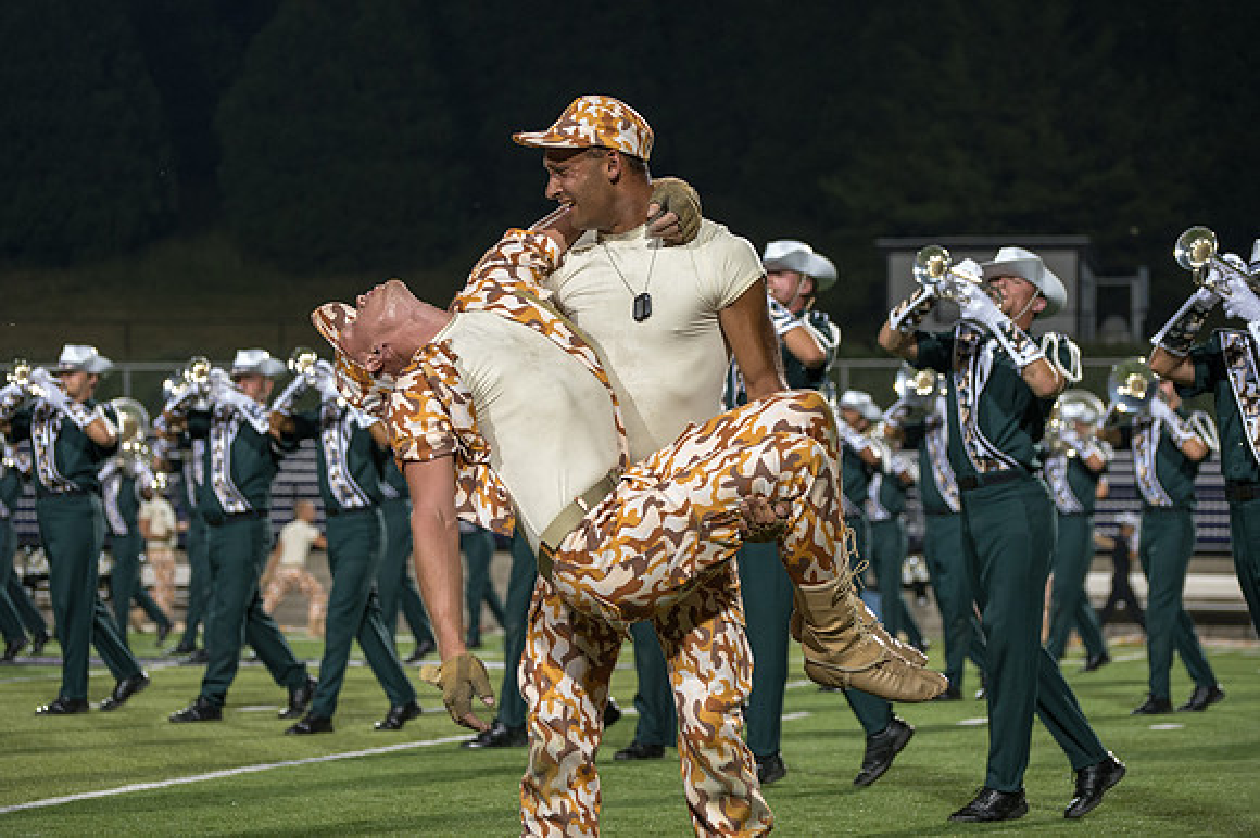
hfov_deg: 17.4
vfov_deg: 11.6
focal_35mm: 118
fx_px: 4112
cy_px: 347
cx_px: 605
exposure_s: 1/160
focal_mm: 100
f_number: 4.5
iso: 2500
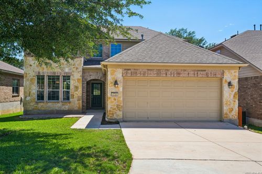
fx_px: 247
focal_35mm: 34
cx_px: 131
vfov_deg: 38.9
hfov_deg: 55.8
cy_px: 87
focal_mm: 34
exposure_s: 1/500
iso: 200
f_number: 8
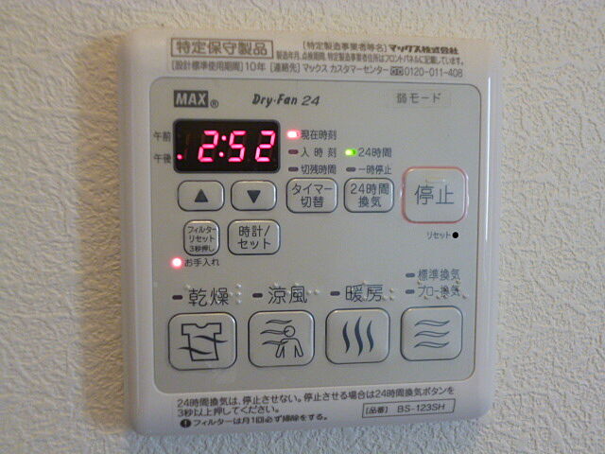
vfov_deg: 39.7
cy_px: 227
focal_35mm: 36
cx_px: 302
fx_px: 629
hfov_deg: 51.4
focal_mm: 6.4
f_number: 3.1
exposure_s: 1/25
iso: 400
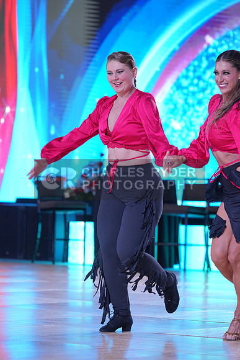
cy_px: 180
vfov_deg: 10.3
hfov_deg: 6.9
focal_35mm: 200
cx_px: 120
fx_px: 1999
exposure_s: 1/400
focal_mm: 200
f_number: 5.6
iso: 2000
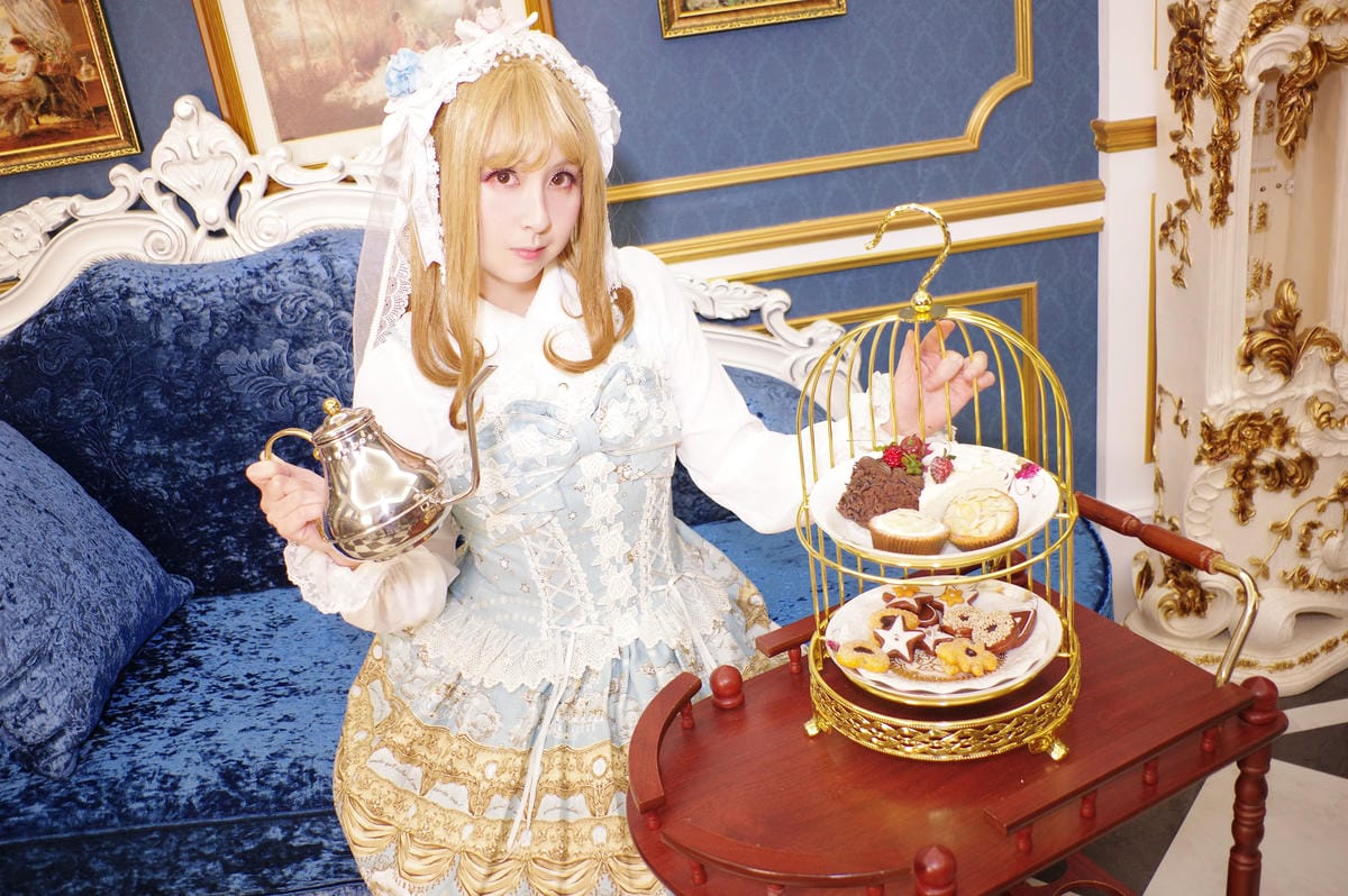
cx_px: 674
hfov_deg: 60.3
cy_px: 448
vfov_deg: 42.3
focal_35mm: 31
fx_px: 1160
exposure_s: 1/60
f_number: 3.2
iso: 400
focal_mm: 21
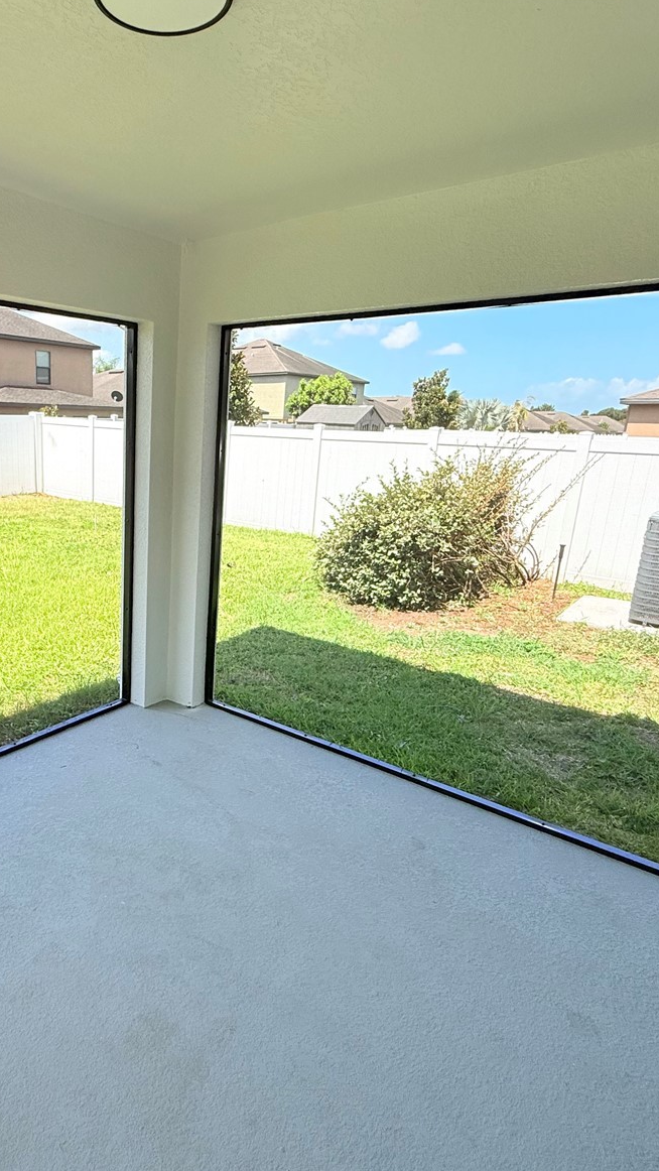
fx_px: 652
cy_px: 592
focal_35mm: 21
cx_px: 147
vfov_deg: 83.8
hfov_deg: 50.8
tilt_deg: -14.4
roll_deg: -1.1
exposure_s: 1/955
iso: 50
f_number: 2.2
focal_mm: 2.22
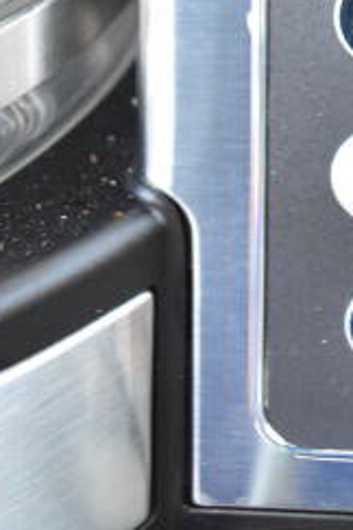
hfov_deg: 11.4
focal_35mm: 113
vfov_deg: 16.1
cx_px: 604
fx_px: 1662
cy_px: -338
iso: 1600
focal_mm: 20
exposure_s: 1/60
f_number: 4
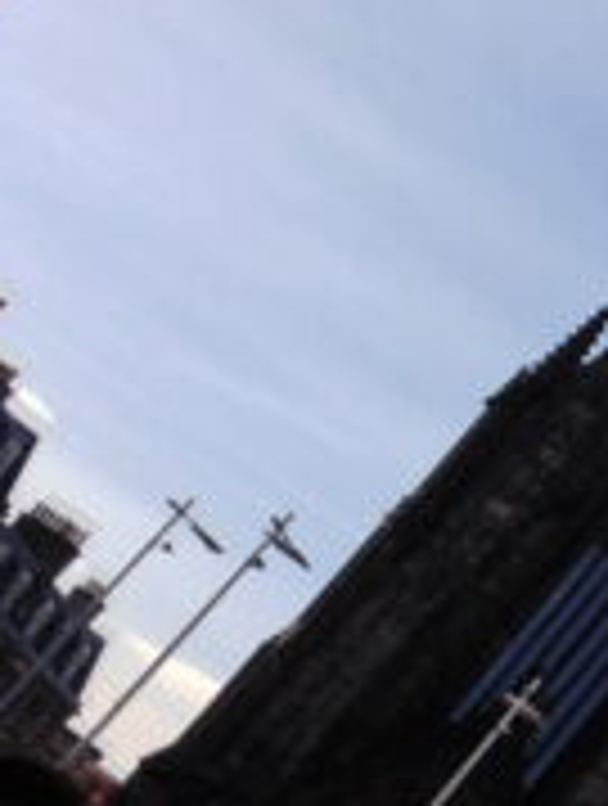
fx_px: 2427
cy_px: 574
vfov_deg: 18.8
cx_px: 865
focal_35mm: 104
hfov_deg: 13.6
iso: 50
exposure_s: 1/1381
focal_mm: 4.28
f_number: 2.4
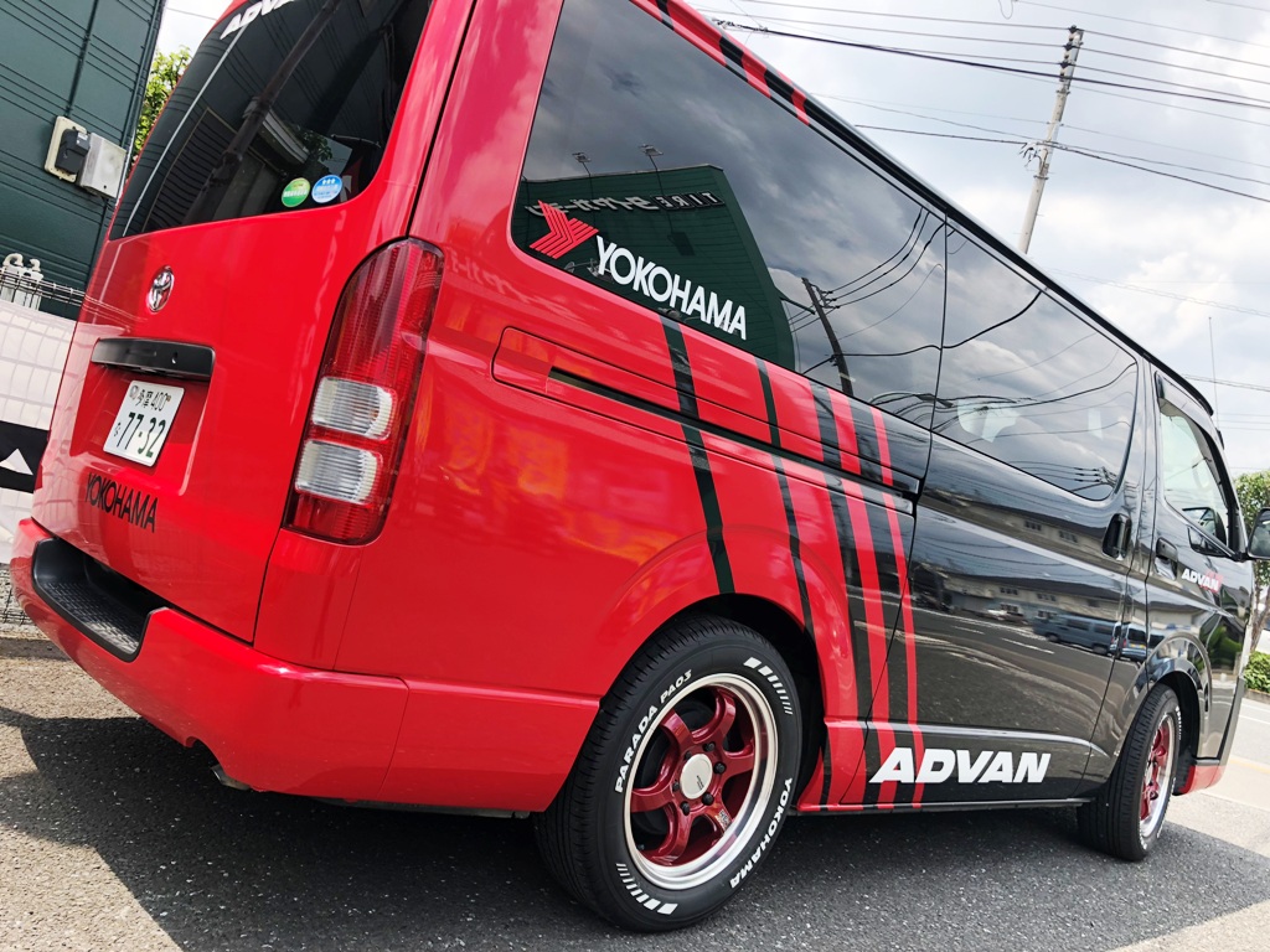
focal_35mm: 28
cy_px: 476
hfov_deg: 63.4
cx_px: 635
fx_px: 1027
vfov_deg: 49.7
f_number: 1.8
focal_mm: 4
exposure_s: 1/511
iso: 20
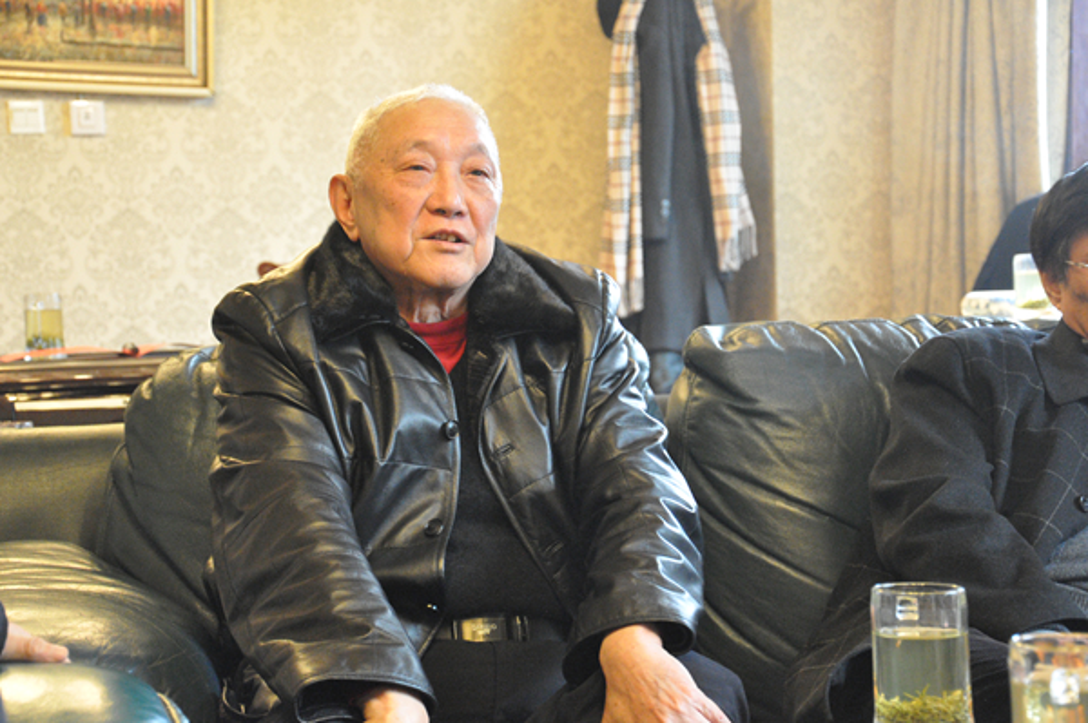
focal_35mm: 87
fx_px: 2627
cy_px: 362
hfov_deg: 23.4
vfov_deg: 15.7
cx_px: 544
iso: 3200
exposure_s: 1/40
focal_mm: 58
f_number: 5
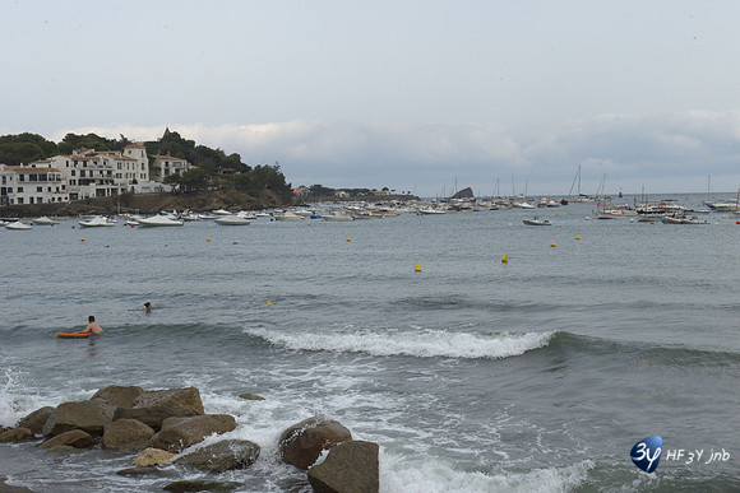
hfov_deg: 36.2
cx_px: 370
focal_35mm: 55
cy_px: 246
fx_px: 1131
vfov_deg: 24.6
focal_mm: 55
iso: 800
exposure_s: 1/640
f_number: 13
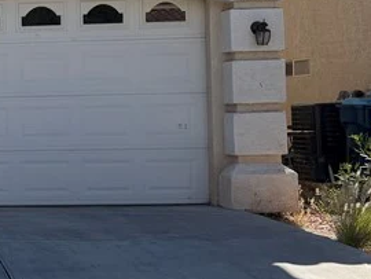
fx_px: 976
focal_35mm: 91
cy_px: 91
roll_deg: +0.9
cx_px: -228
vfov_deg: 16.2
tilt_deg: -0.1
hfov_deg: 18.4
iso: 80
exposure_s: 1/5319
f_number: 1.78
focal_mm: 6.76
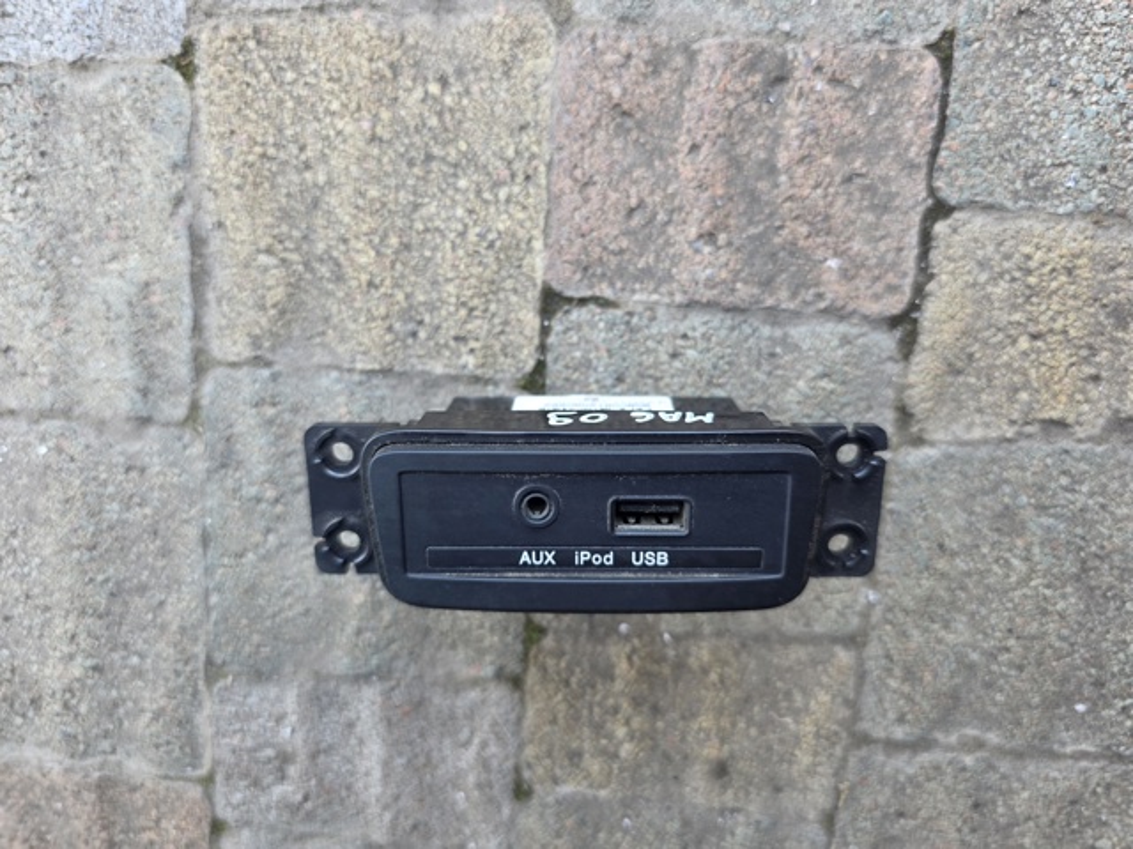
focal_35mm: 23
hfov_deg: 73.9
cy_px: 424
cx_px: 566
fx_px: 753
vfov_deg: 58.9
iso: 64
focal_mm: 6.3
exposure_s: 1/182
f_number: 1.7
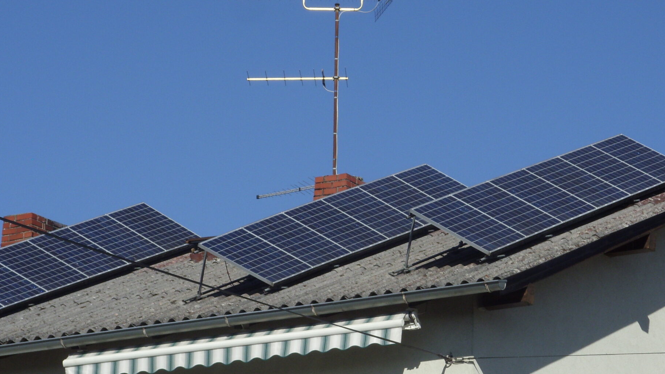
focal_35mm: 197
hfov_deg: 10.9
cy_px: 299
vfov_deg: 6.2
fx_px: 3474
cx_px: 308
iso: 50
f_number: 6.8
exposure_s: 1/458
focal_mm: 21.3
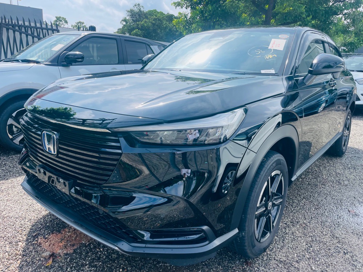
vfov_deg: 53.1
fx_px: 273
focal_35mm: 26
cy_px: 136
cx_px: 182
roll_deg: -1.1
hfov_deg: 67.3
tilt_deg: -14.4
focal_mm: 4.2
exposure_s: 1/1949
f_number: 1.6
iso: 32
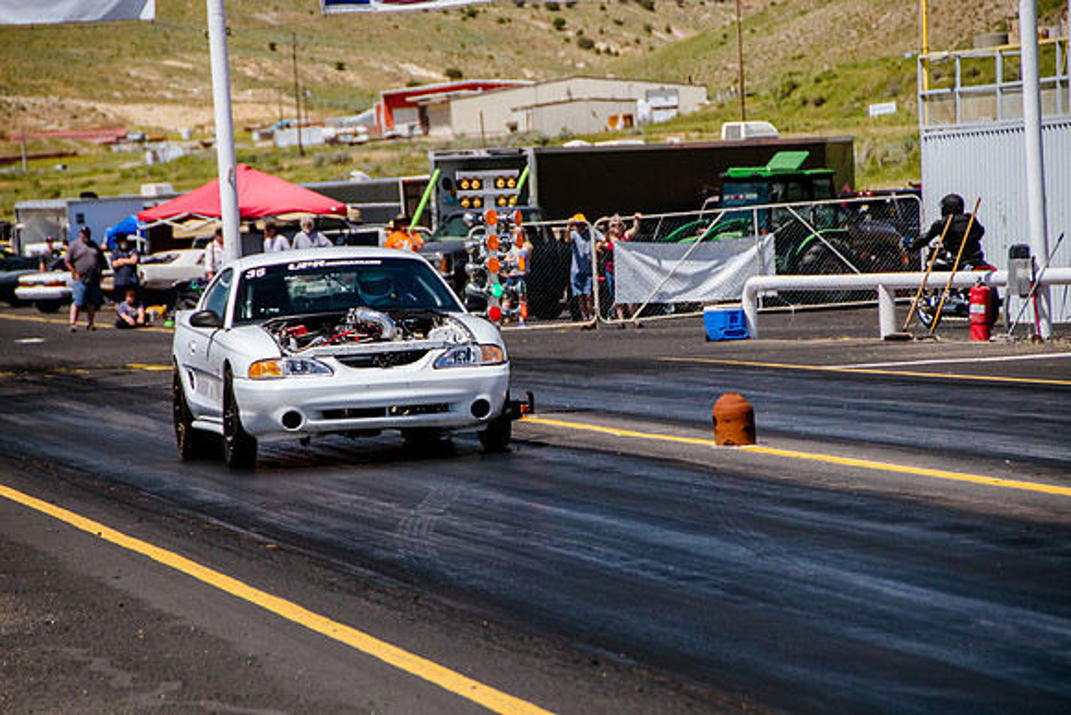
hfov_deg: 10.2
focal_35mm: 202
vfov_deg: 6.8
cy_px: 358
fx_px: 6026
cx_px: 536
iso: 400
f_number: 5.6
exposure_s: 1/1600
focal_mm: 135
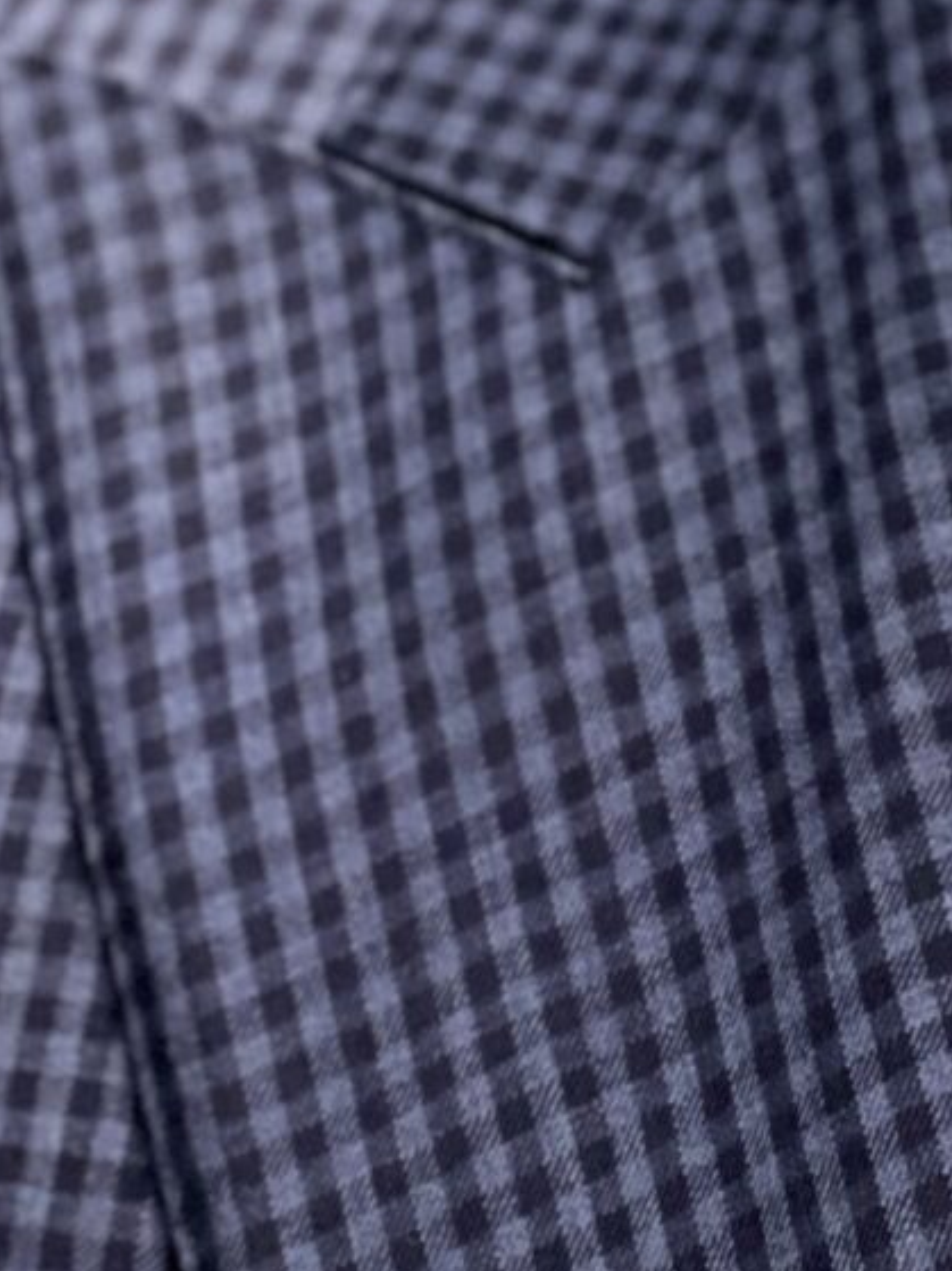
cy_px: -1153
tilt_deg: -4.0
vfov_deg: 6.6
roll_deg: +0.0
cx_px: 1718
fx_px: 10748
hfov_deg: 5.0
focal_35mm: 293
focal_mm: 7.5
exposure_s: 1/40
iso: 250
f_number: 2.2
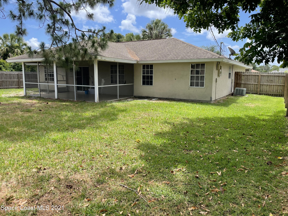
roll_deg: -0.7
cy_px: 108
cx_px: 144
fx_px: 216
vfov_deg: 53.1
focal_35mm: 26
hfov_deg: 67.3
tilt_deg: -7.2
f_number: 1.6
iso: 32
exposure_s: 1/1401
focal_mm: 4.2
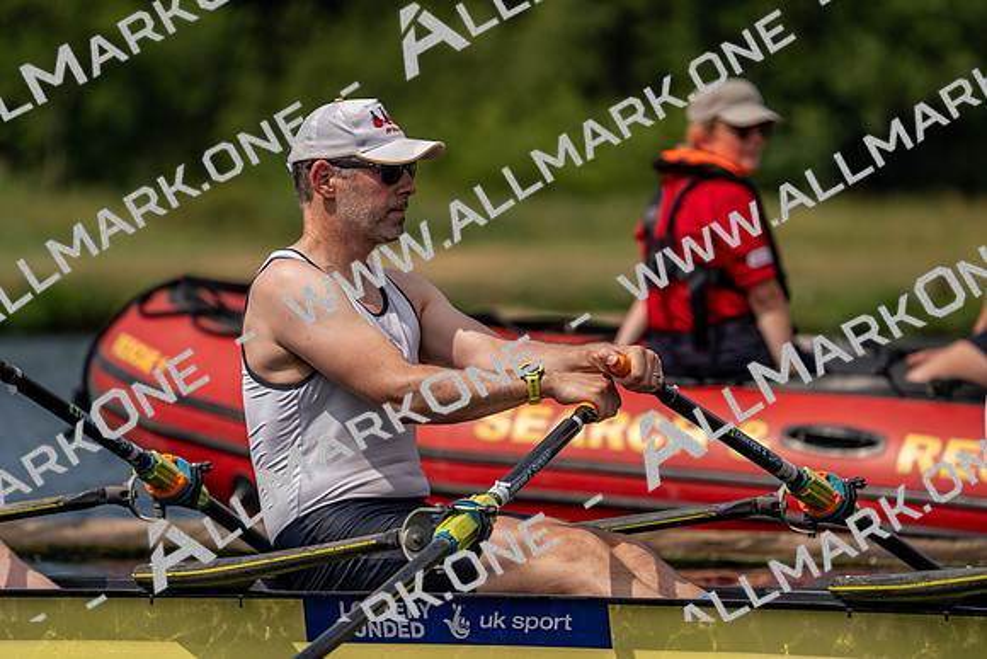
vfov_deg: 3.5
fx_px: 10640
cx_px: 494
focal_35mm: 388
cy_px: 330
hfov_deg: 5.3
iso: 160
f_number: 6.3
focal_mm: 388
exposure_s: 1/1600
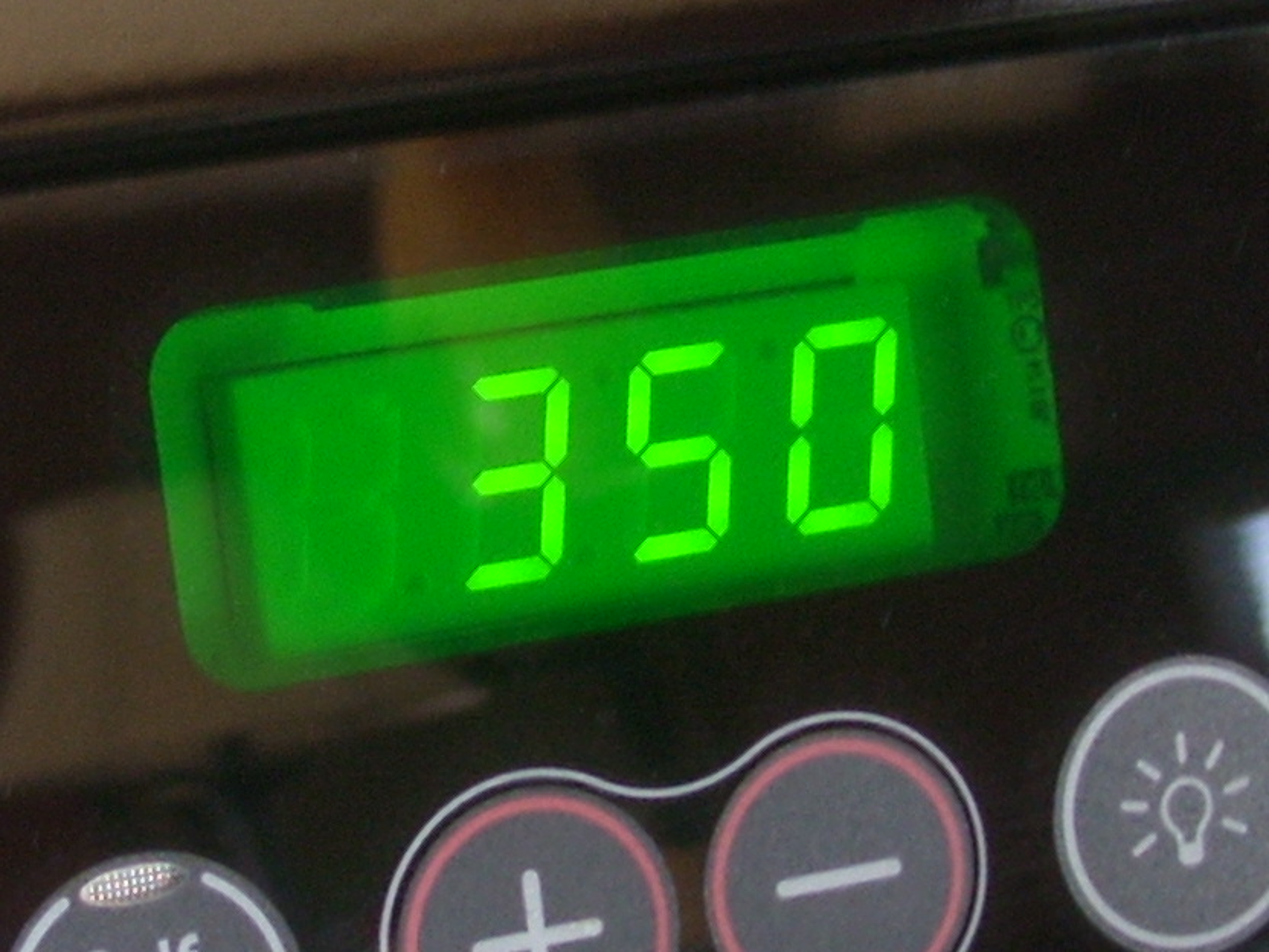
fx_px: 1393
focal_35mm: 38
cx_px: 634
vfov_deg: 37.7
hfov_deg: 49.0
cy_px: 476
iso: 50
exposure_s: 1/5
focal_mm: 7.8
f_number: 2.8
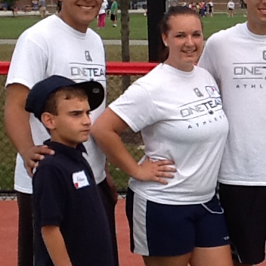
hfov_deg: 15.5
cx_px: 359
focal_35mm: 106
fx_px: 922
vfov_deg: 16.4
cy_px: 182
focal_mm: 2.03
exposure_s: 1/1274
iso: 40
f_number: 2.4
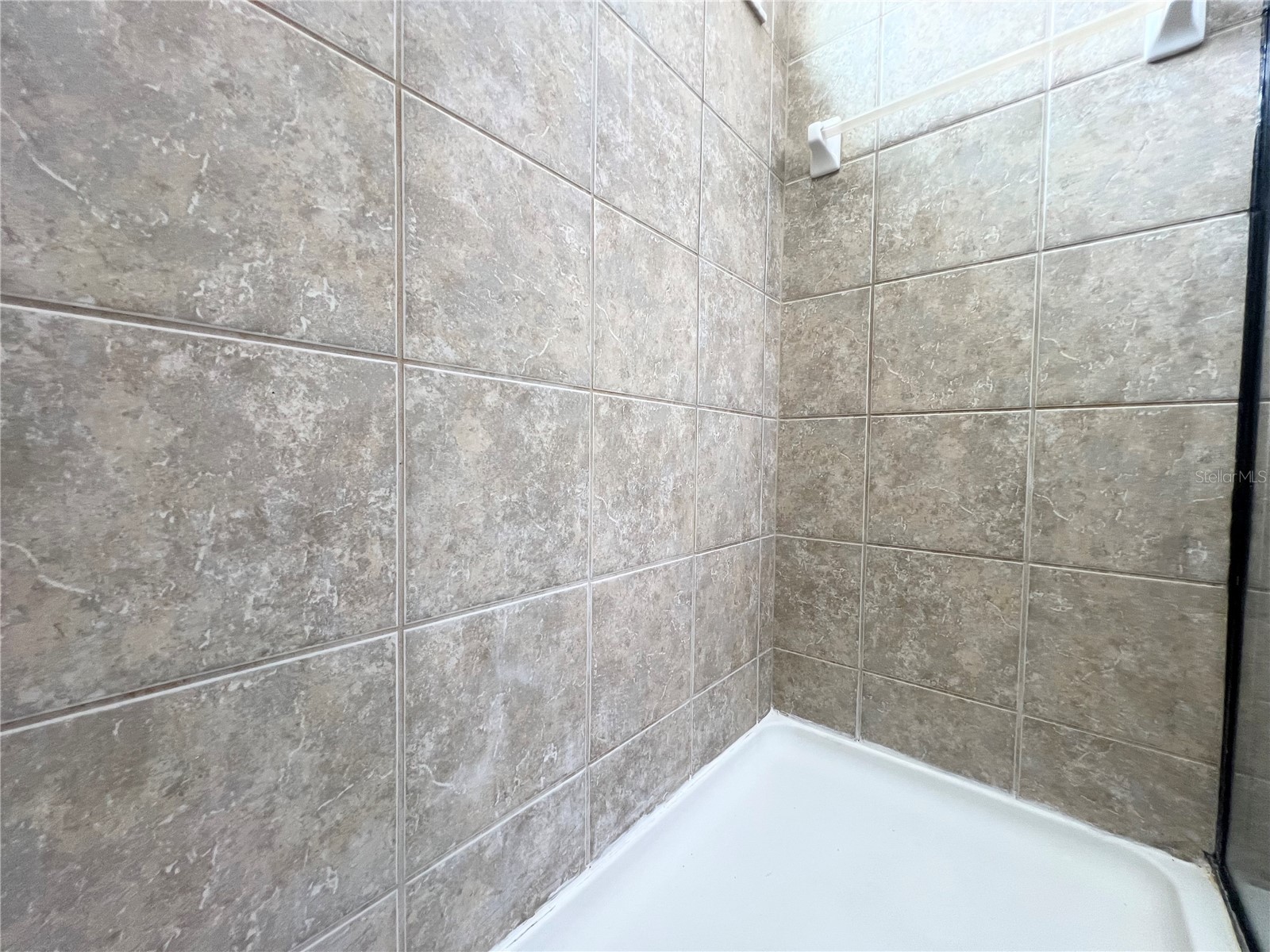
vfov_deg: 89.9
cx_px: 635
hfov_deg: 106.2
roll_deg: -0.9
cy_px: 476
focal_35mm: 13
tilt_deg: -2.2
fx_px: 477
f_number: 1.8
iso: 125
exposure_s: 1/60
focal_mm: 1.57
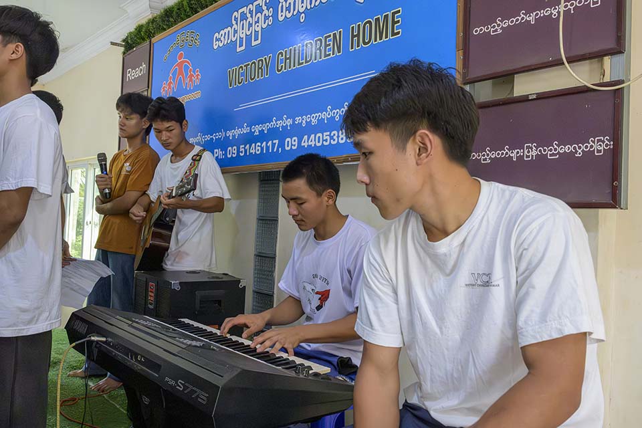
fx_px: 428
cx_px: 321
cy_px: 214
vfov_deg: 53.1
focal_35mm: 24
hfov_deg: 73.7
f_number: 7.1
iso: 18000
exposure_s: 1/200
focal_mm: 24
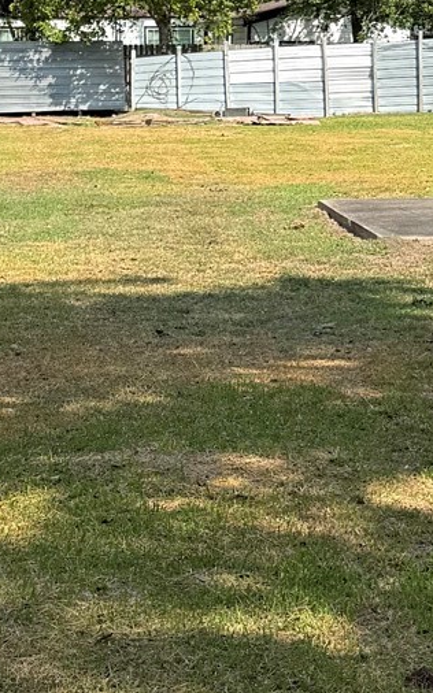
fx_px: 1946
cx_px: 182
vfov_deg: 20.1
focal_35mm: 103
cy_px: 455
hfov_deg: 12.7
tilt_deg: -11.2
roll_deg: -0.1
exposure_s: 1/2703
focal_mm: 6.76
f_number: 1.78
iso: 80
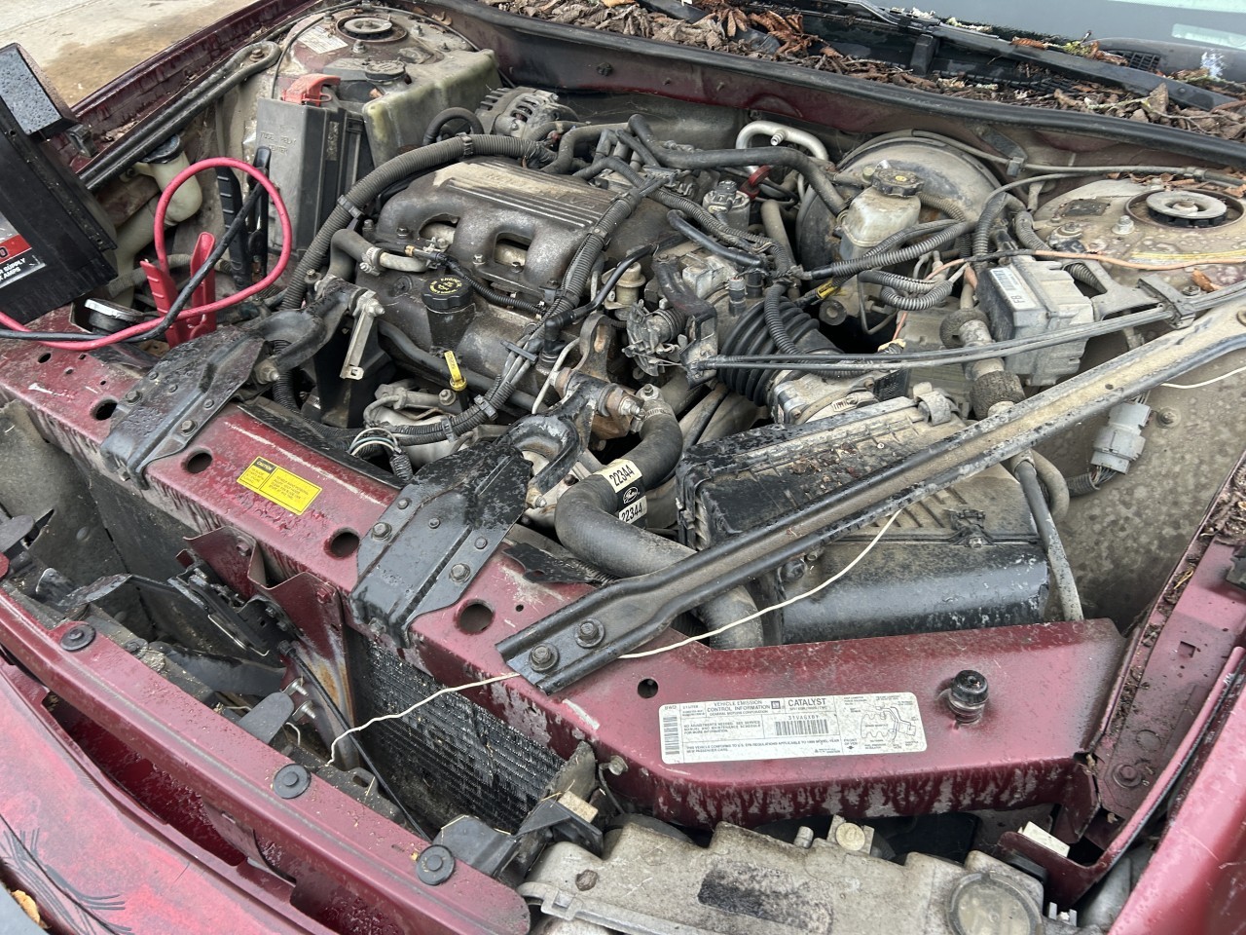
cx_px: 623
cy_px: 468
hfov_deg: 67.3
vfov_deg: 53.1
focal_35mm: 26
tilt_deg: -44.9
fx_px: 936
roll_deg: +2.5
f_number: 1.5
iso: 64
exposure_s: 1/121
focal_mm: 5.7
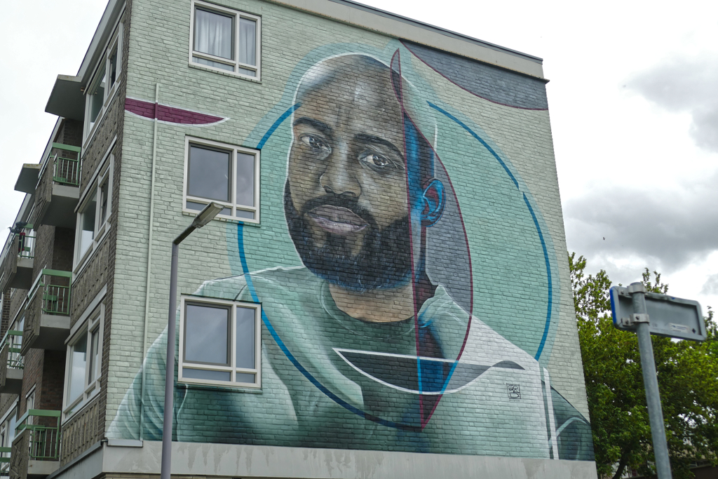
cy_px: 240
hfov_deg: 43.6
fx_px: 898
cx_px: 359
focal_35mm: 45
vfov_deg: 29.9
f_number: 3.2
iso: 125
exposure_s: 1/1600
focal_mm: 16.2
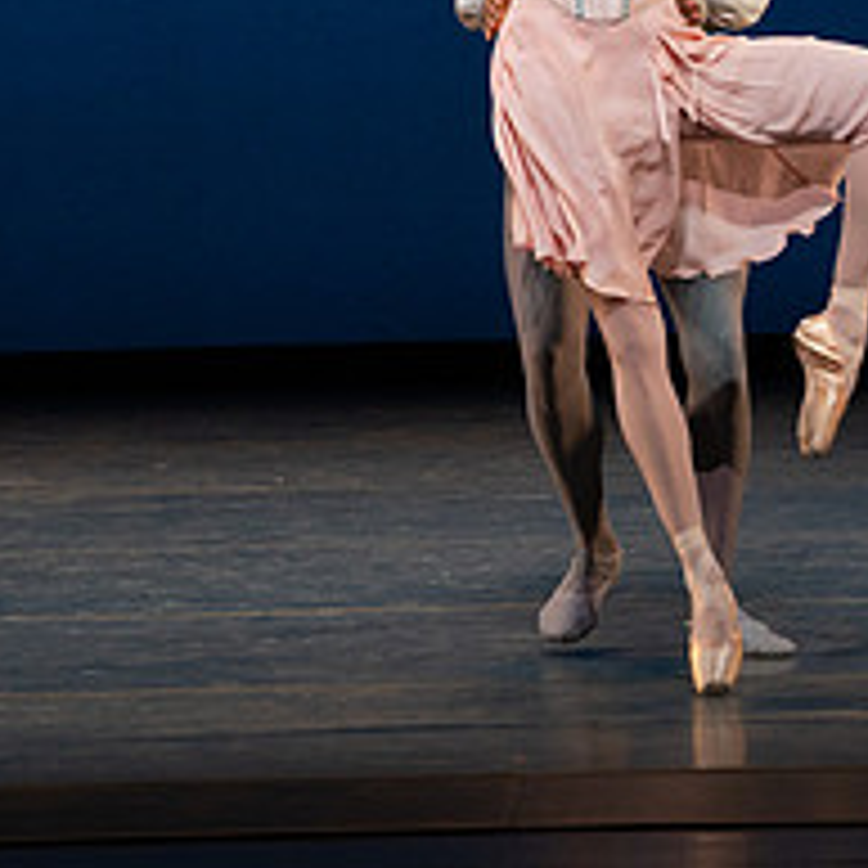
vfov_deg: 3.6
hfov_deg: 3.6
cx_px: 427
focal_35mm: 491
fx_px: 13929
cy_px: 16
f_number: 8
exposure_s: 1/500
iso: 3200
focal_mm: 192
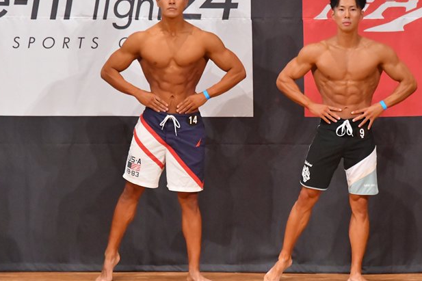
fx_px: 4195
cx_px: 257
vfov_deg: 3.8
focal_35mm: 358
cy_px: 135
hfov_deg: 5.8
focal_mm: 190
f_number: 5.6
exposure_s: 1/400
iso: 11400
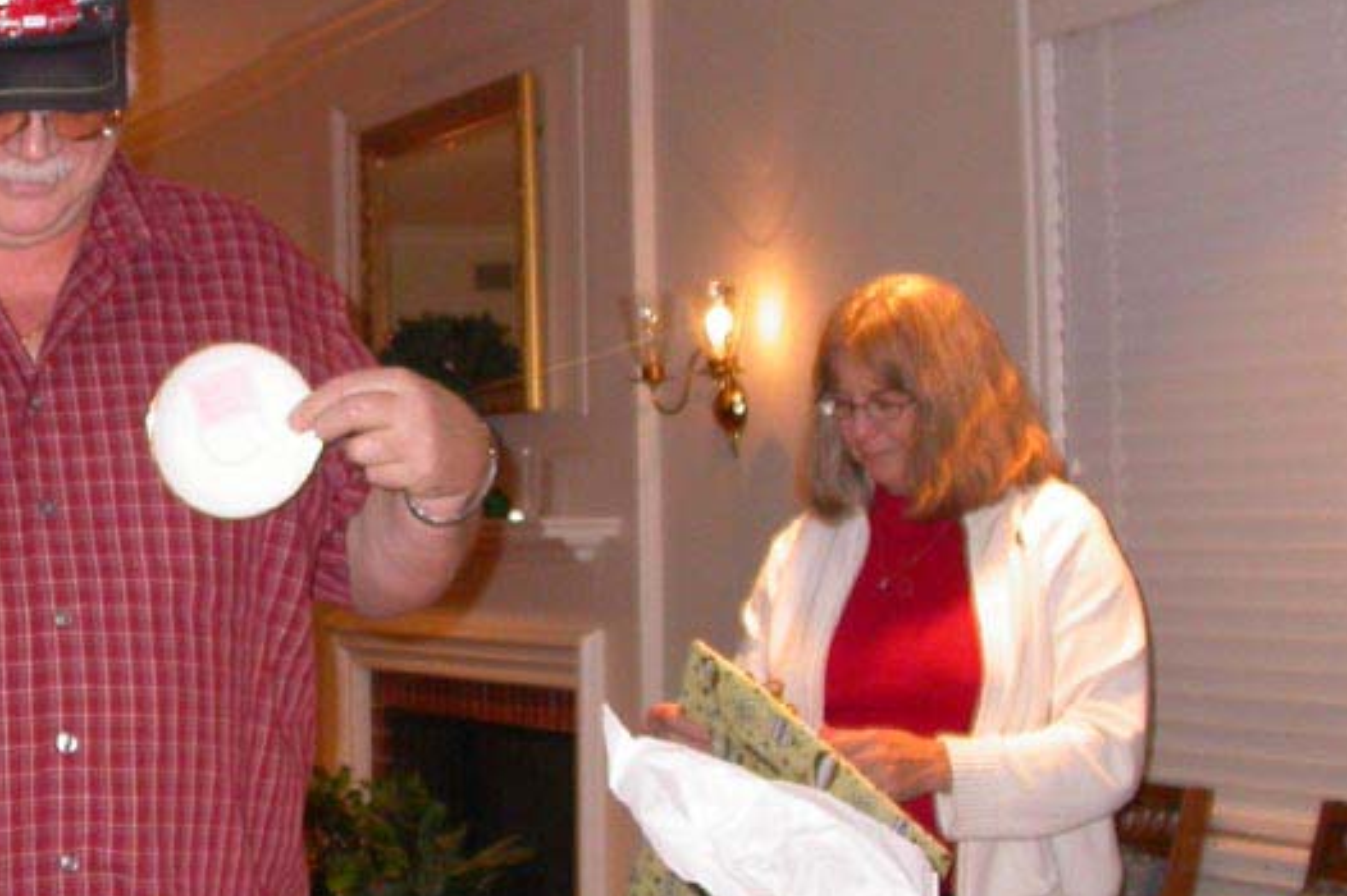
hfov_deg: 25.7
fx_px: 2879
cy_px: 356
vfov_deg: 17.7
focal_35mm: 77
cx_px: 220
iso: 200
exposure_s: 1/60
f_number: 2.6
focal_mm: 7.85
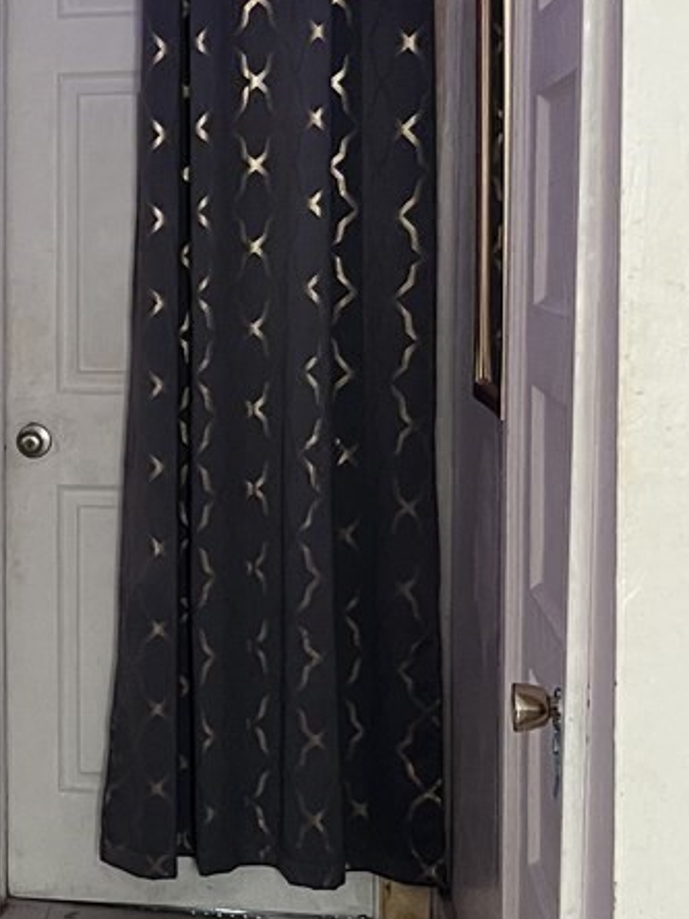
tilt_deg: -4.2
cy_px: 517
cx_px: -168
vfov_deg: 21.8
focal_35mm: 90
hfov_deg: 15.7
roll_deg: +1.2
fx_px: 2388
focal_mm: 5.7
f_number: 1.5
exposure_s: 1/60
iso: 400
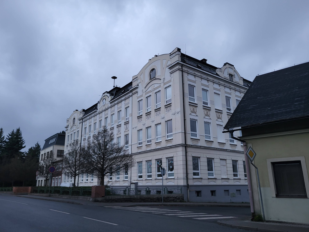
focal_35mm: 27
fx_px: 241
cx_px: 150
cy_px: 118
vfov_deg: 51.4
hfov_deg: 65.3
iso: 250
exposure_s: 1/50
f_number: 1.8
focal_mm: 5.4
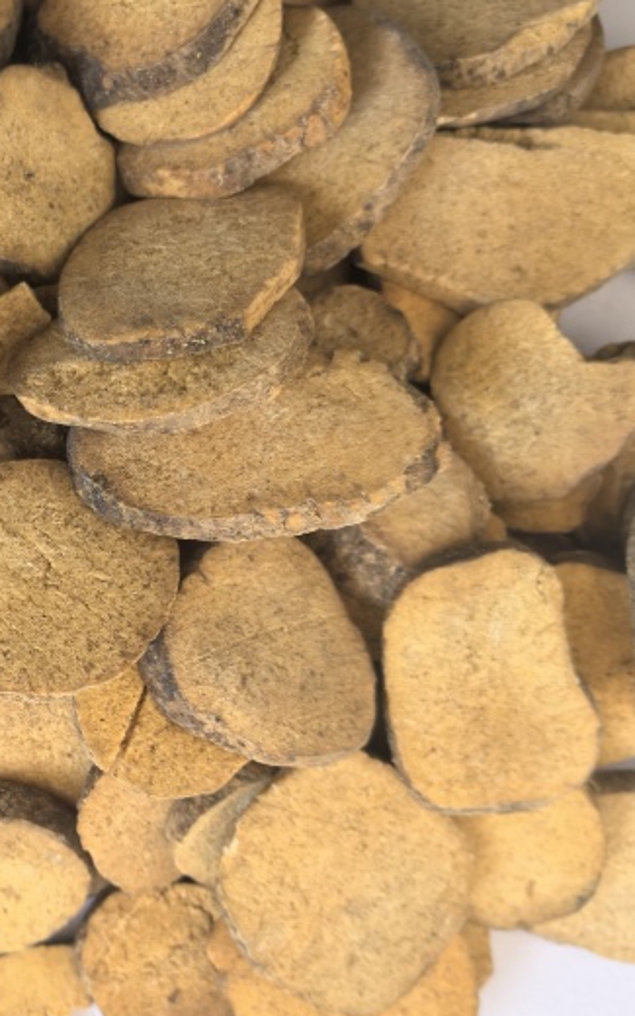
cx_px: 14
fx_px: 1218
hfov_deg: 27.7
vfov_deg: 45.3
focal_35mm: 44
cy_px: 488
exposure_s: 1/100
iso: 320
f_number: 2
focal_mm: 5.75
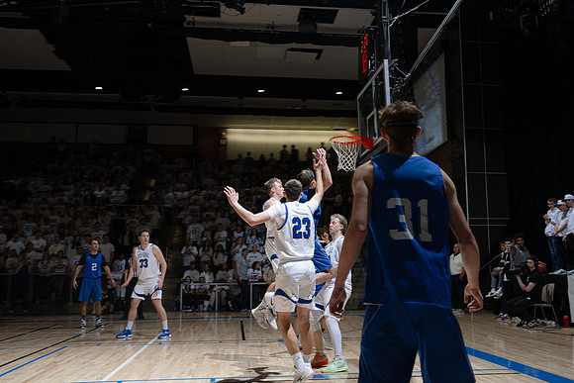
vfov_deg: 33.2
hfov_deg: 48.1
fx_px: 642
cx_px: 325
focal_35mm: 40
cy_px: 167
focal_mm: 34.5
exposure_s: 1/60
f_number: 6.3
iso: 125
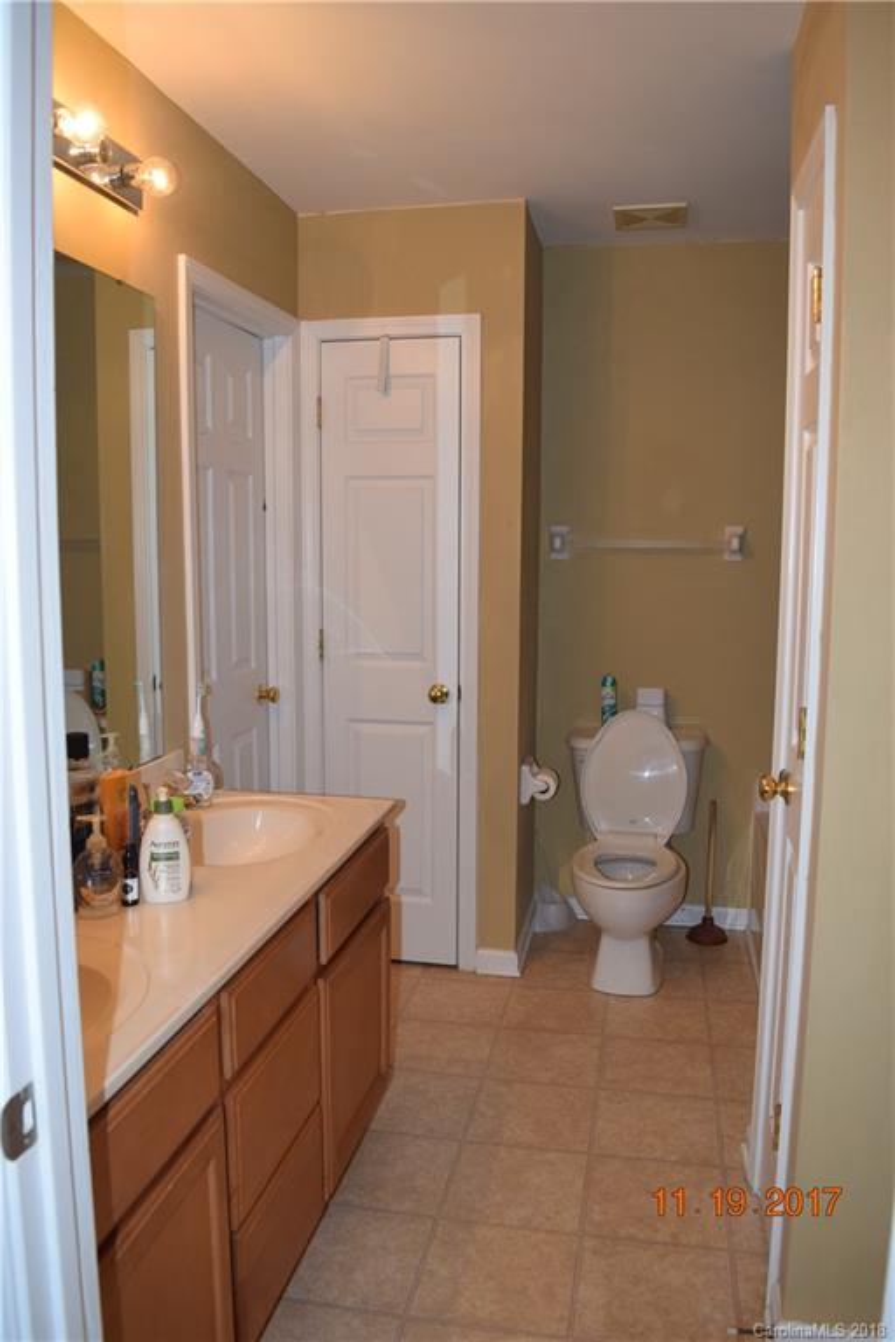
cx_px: 448
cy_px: 671
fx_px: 1007
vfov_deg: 67.4
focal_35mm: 27
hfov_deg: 47.9
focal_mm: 18
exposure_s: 1/80
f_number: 4.5
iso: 800
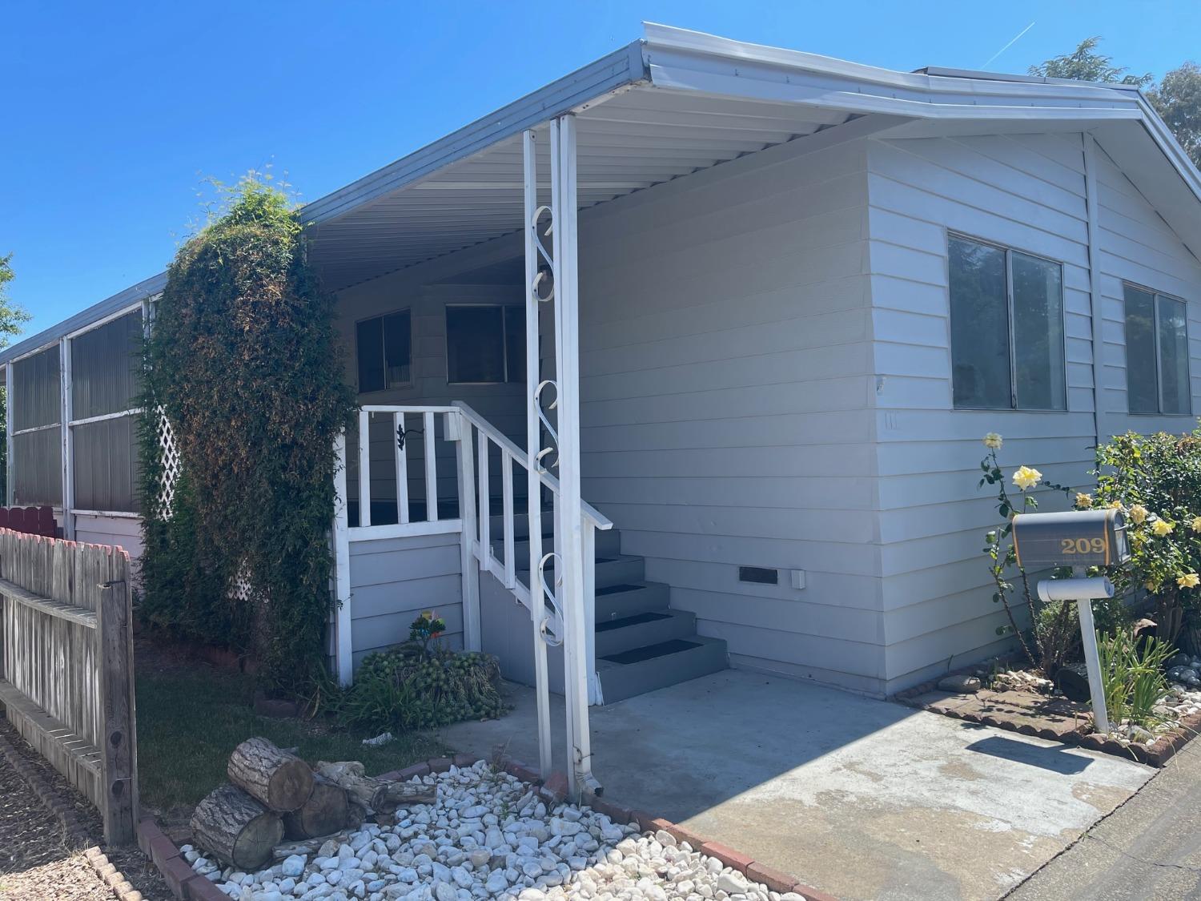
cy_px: 450
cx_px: 600
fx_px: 902
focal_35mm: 26
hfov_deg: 67.3
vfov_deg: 53.1
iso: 32
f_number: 1.6
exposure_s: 1/1493
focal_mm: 5.1
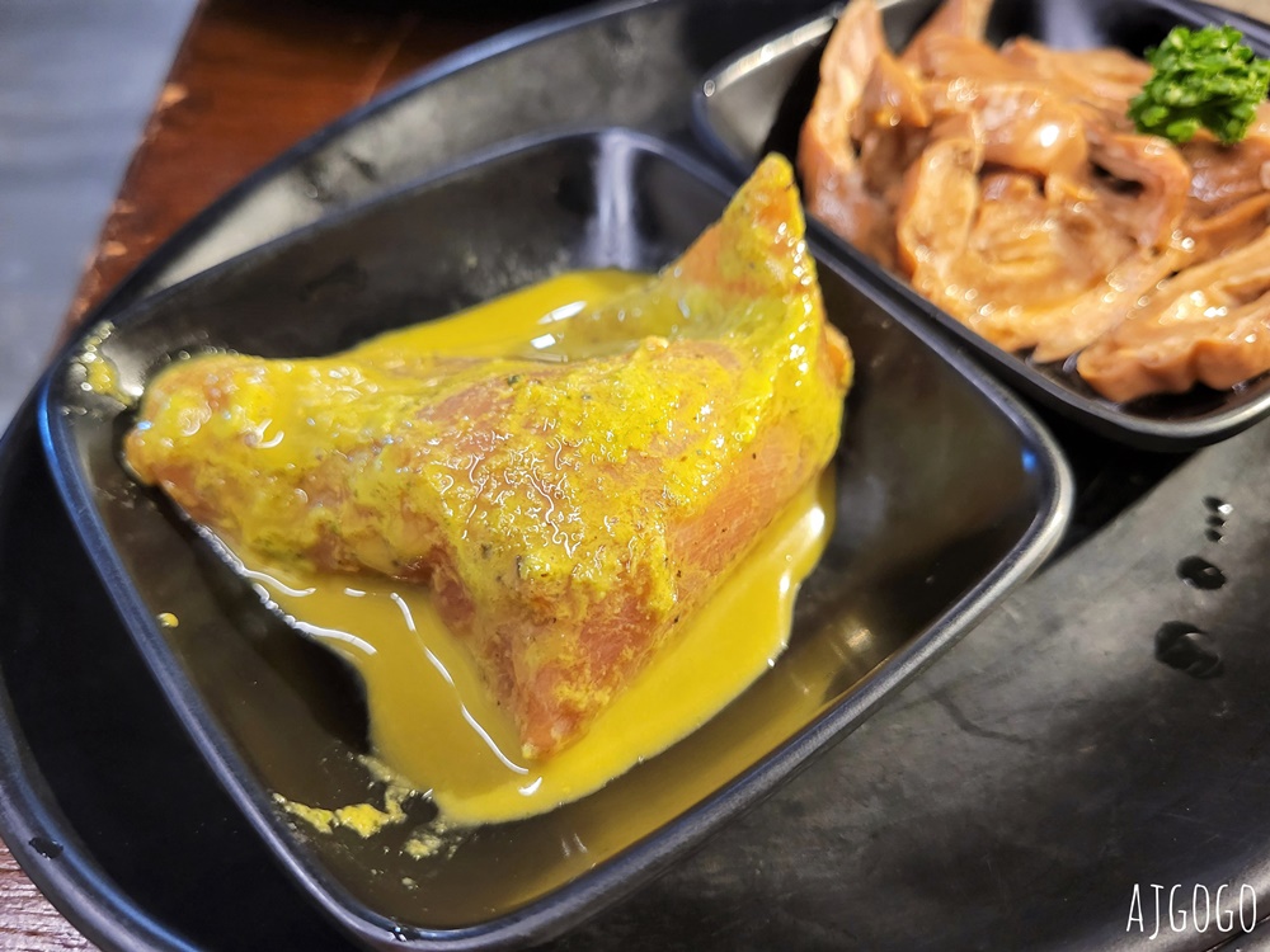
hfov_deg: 67.3
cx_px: 635
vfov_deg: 53.1
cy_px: 476
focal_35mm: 26
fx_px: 954
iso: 400
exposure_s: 1/40
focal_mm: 5.4
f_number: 1.8
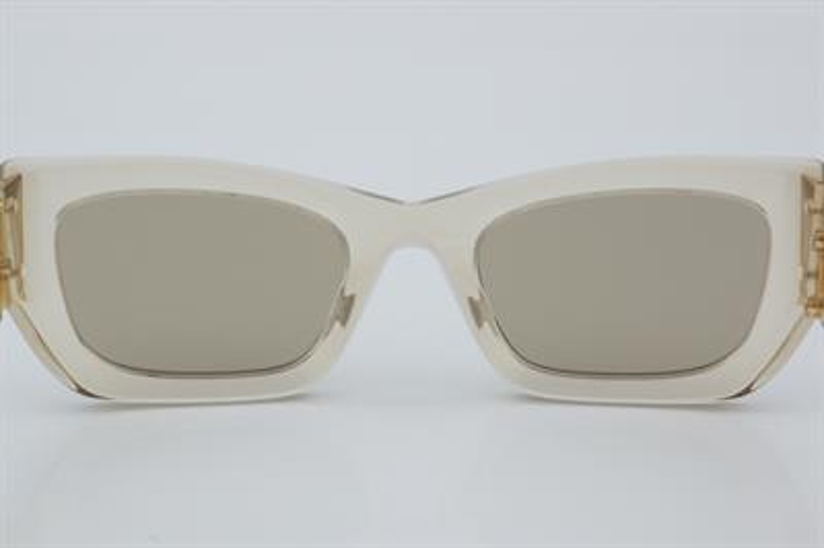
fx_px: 1887
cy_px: 274
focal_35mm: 82
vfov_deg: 16.5
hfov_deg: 24.6
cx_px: 412
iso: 100
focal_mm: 55
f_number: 32
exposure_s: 1/4
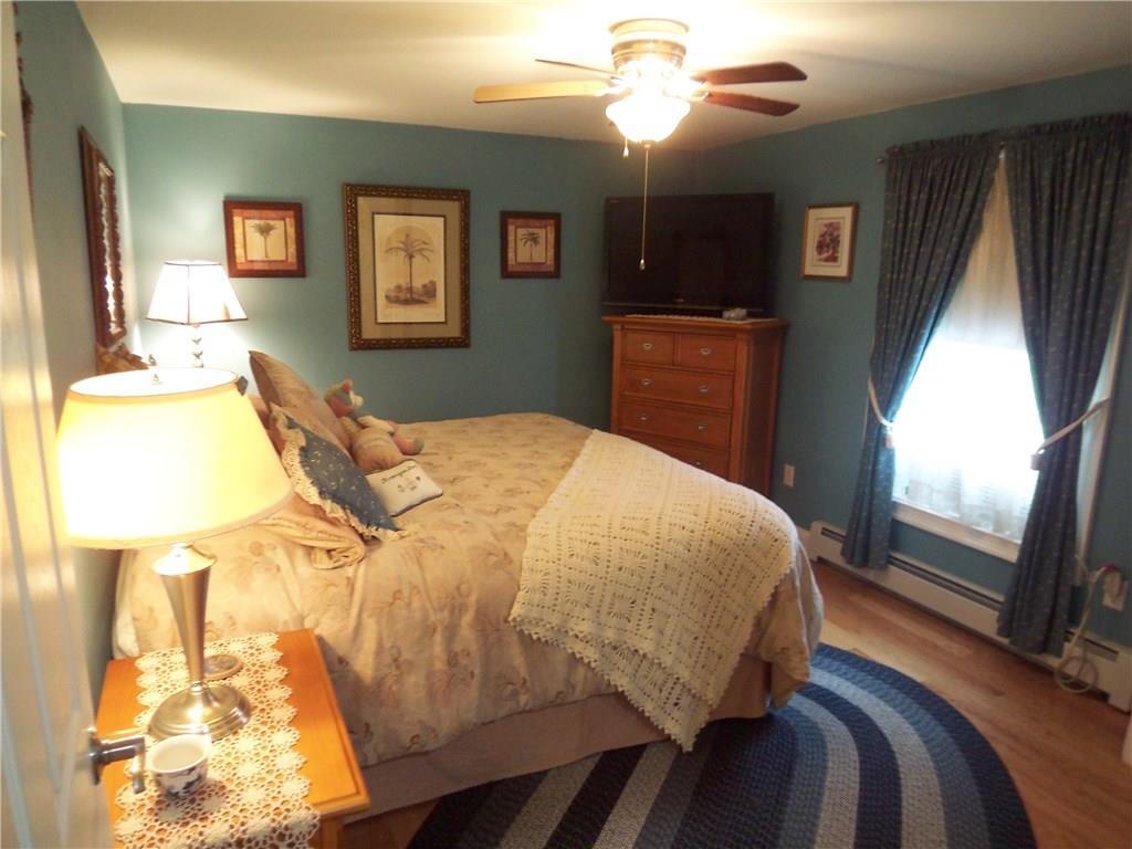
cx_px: 566
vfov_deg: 58.9
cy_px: 424
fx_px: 752
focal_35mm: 23
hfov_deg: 73.9
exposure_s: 1/10
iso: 200
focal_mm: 3.8
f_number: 2.8
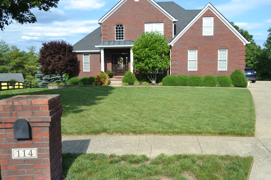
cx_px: 138
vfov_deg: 45.0
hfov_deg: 63.7
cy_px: 87
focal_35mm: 29
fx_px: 218
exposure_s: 1/250
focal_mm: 18
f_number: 8
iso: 100
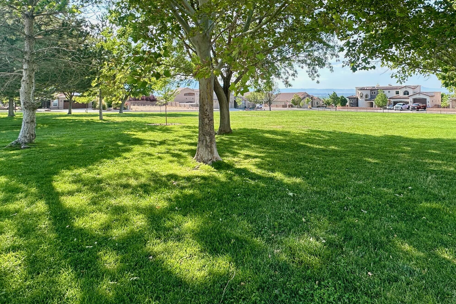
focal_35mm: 22
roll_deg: +0.5
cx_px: 281
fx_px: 279
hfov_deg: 77.4
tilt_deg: +1.7
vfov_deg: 55.2
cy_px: 85
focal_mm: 2.22
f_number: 2.2
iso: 40
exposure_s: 1/596
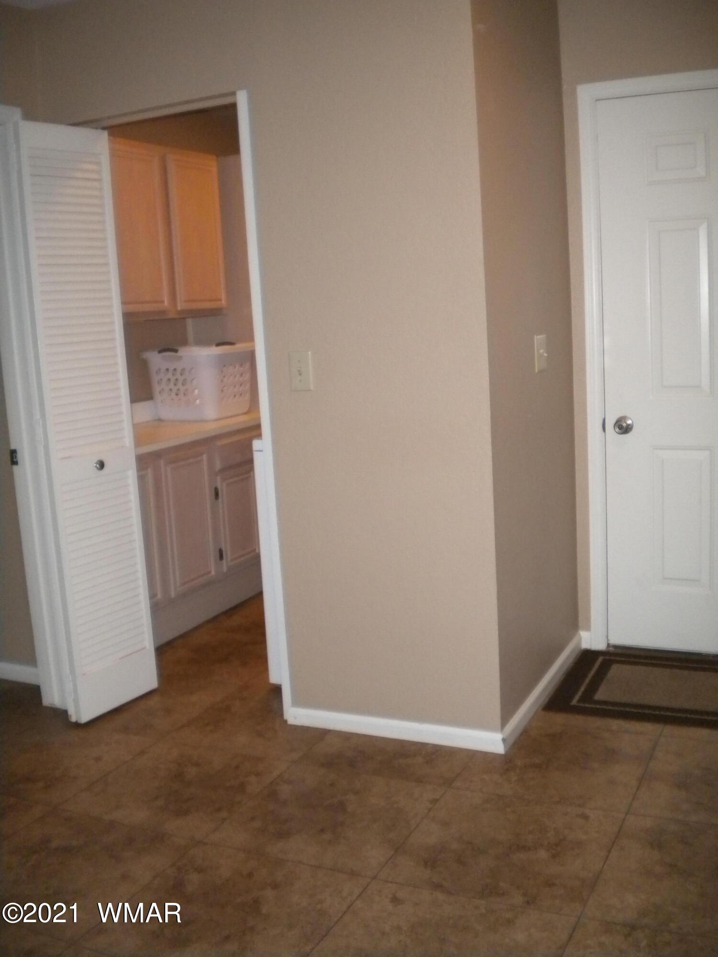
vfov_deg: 52.6
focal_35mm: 35
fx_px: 968
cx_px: 359
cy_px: 478
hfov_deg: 40.7
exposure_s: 1/30
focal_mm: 6.3
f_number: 3.1
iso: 400
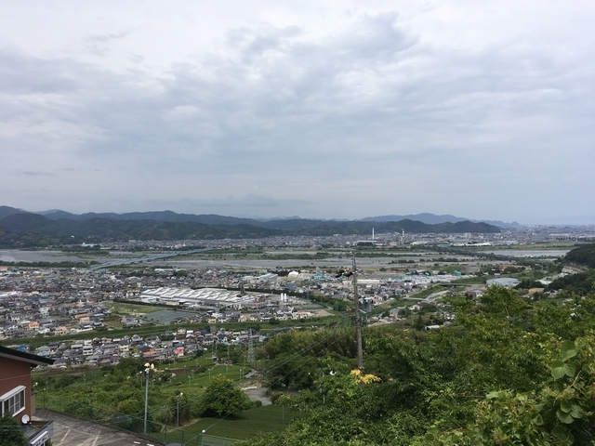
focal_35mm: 29
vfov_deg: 48.2
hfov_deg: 61.7
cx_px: 298
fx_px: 498
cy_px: 223
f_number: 2.2
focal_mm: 4.15
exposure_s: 1/2653
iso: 25
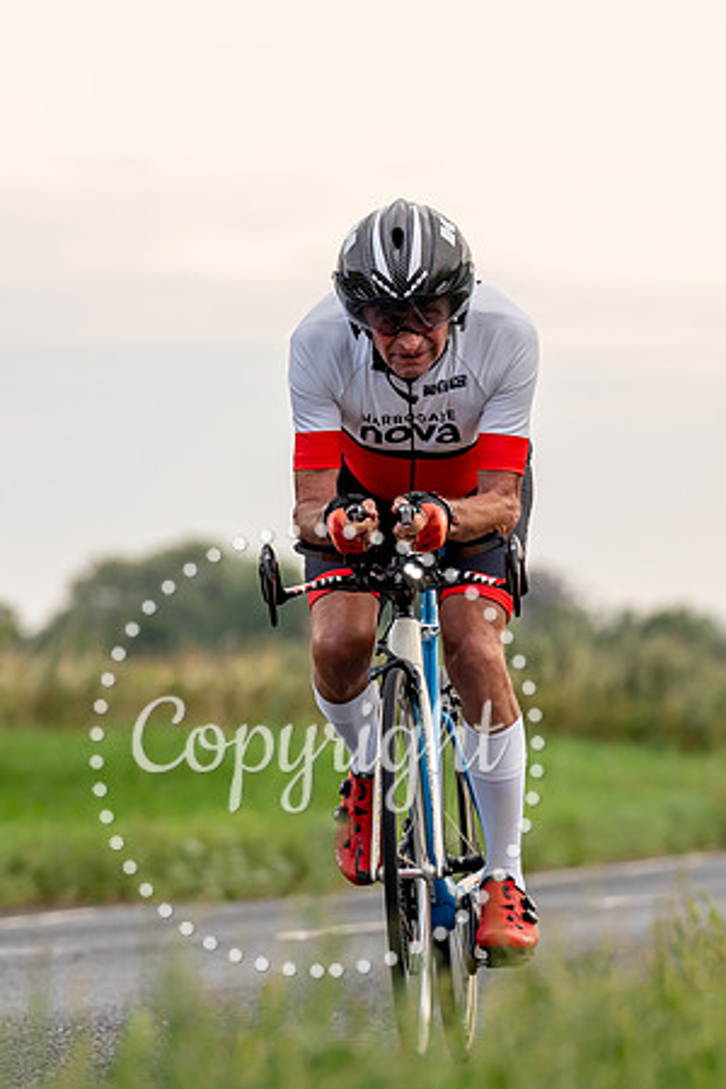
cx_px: 293
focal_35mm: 416
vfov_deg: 5.0
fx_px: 12592
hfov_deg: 3.3
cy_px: 513
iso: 250
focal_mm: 170
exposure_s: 1/800
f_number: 4.5
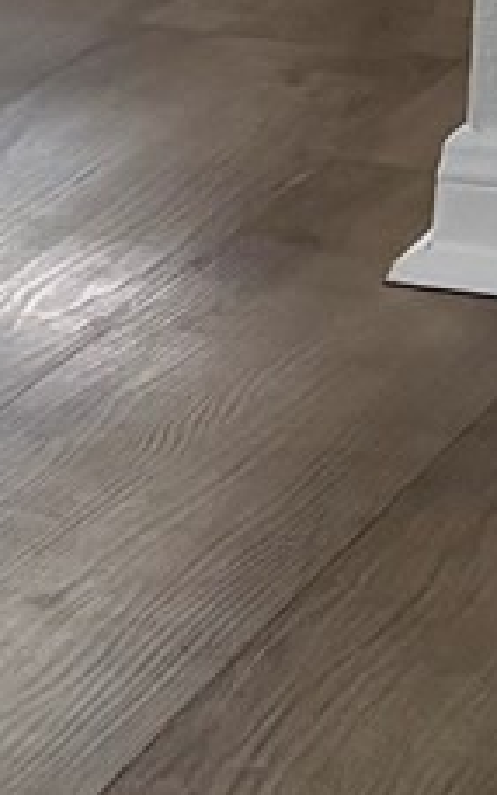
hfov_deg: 3.9
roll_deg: +3.6
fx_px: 5356
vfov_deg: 8.3
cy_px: -354
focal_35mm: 247
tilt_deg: -8.9
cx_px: -2902
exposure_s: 1/114
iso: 125
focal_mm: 5.96
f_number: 1.6
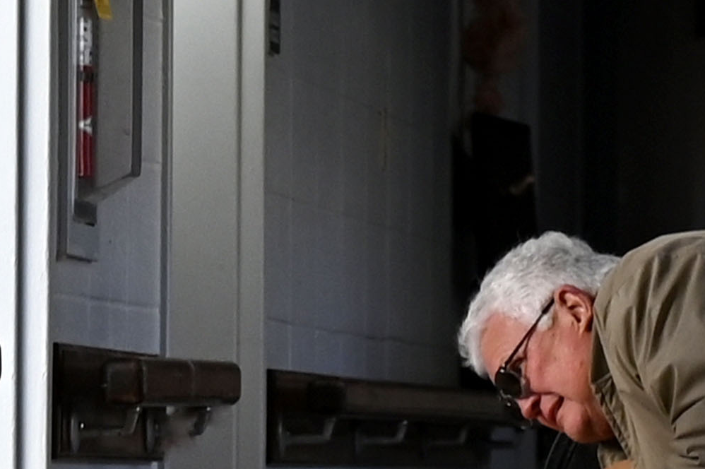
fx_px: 5930
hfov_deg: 6.7
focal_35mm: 303
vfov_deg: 4.5
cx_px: 1250
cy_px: 675
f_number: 2.8
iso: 400
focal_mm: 50
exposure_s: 1/250
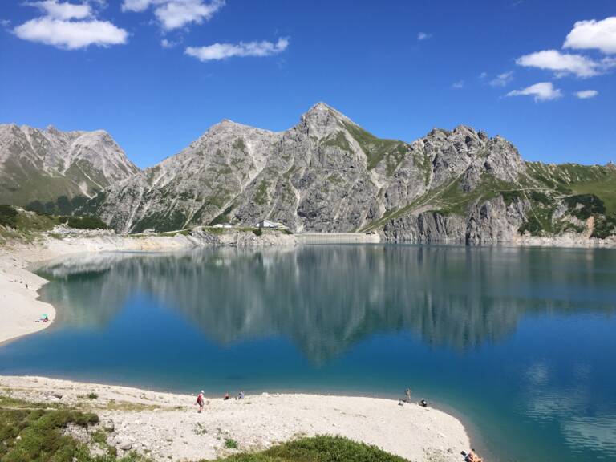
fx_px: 516
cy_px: 231
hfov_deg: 61.7
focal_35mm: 29
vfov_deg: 48.2
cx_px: 308
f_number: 2.2
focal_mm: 4.15
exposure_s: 1/2326
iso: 32
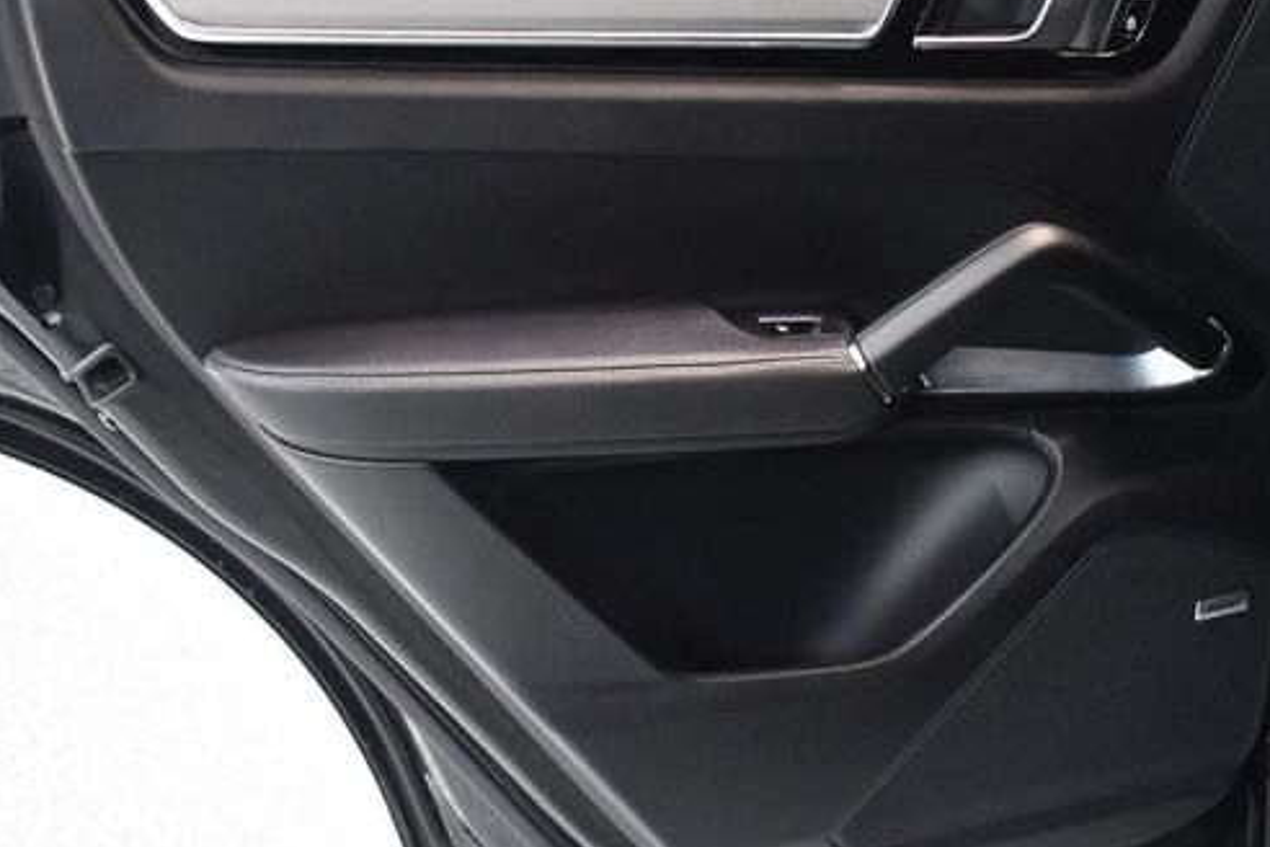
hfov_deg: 38.1
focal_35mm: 52
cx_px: 718
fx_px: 1834
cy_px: 405
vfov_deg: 26.0
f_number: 4
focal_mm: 27
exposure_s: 1/60
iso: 6400
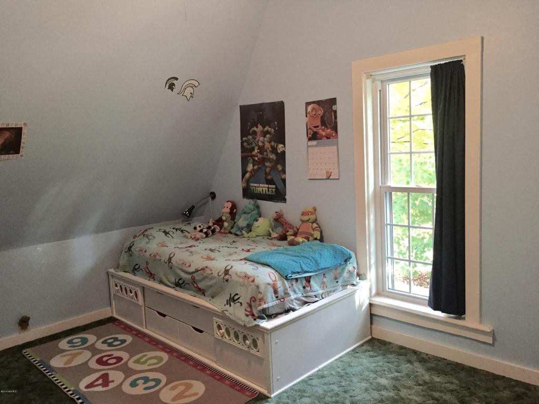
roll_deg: +2.6
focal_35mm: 29
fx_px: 452
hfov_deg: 61.7
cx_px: 270
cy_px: 202
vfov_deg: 48.2
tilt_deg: -6.0
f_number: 2.2
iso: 200
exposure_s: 1/30
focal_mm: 4.15
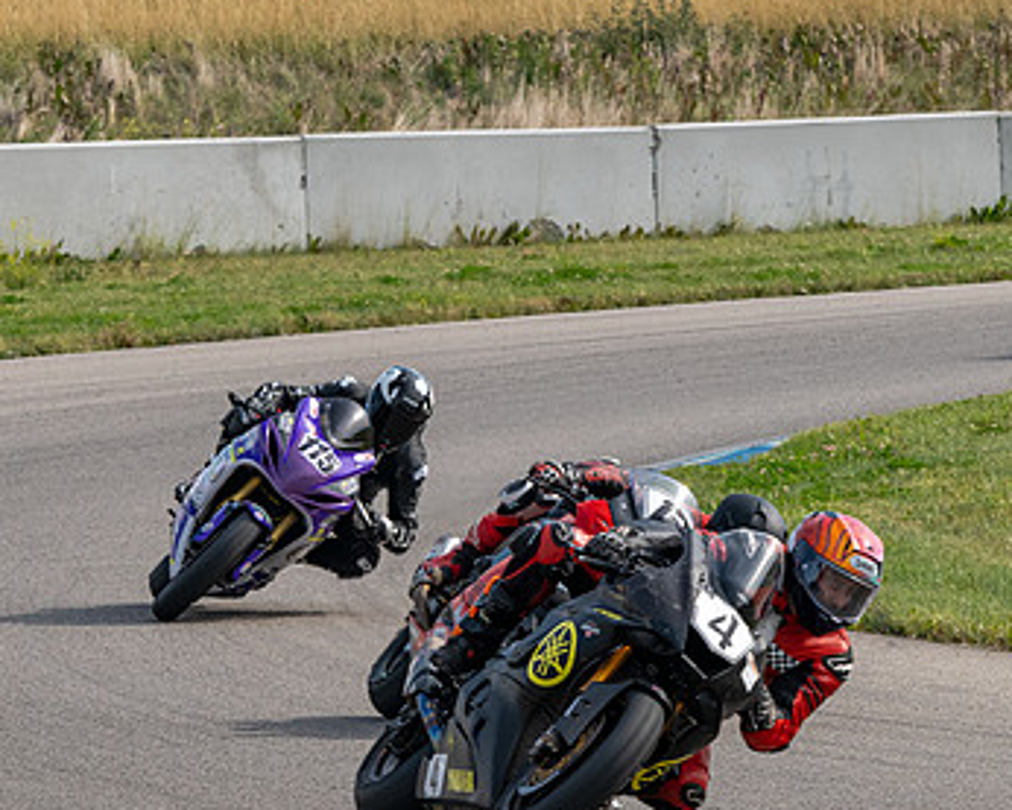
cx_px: 450
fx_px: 14860
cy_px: 564
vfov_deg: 3.1
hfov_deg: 3.9
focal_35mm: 496
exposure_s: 1/800
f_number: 11
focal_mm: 220
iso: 500
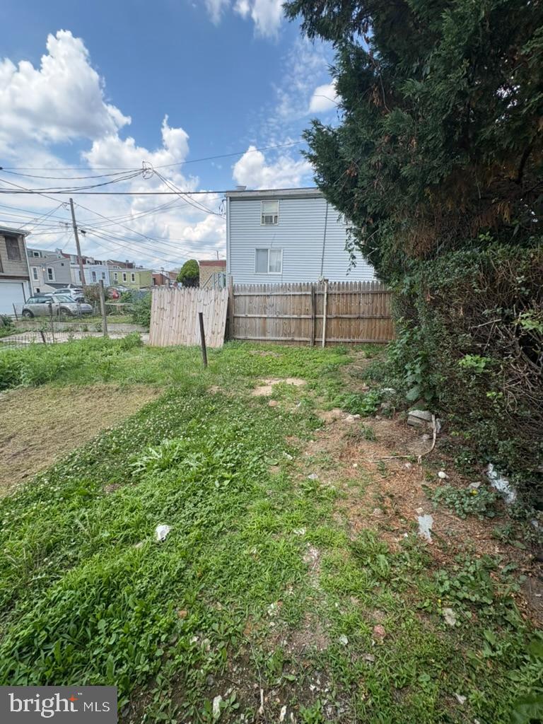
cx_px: 272
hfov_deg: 85.7
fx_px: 293
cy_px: 362
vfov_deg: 102.1
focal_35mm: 14
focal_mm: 2.22
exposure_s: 1/968
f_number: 2.2
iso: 64
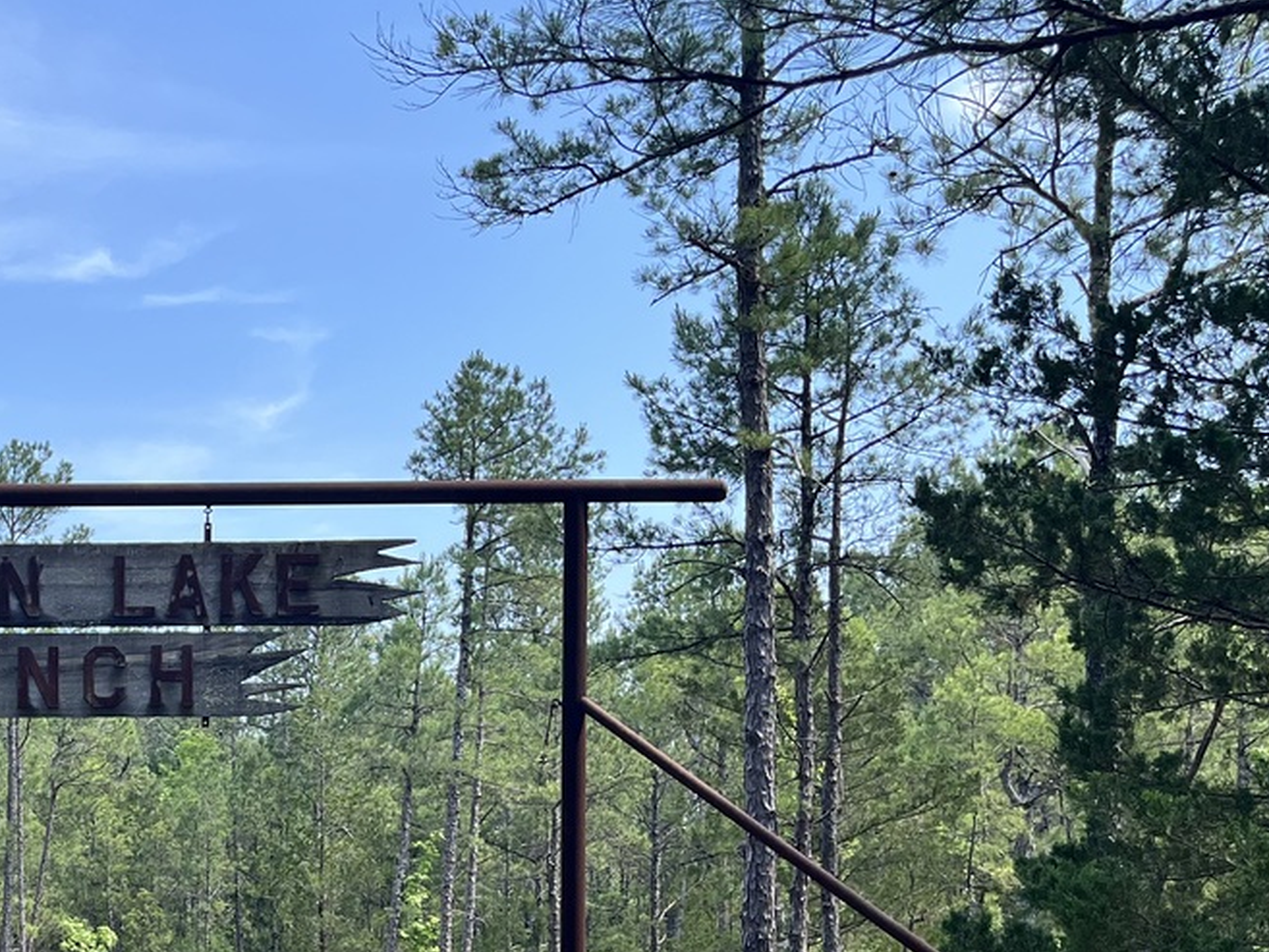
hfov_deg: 30.9
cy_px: 869
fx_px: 2090
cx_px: -42
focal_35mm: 57
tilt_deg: +3.1
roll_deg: +0.1
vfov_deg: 24.9
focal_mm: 5.1
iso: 50
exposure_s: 1/1140
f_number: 1.6
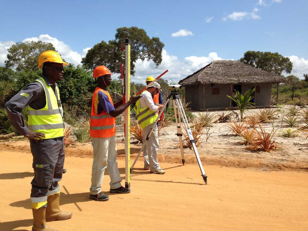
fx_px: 294
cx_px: 154
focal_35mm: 33
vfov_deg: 42.9
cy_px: 116
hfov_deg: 55.4
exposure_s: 1/1808
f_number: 2.4
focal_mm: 4.12
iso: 50
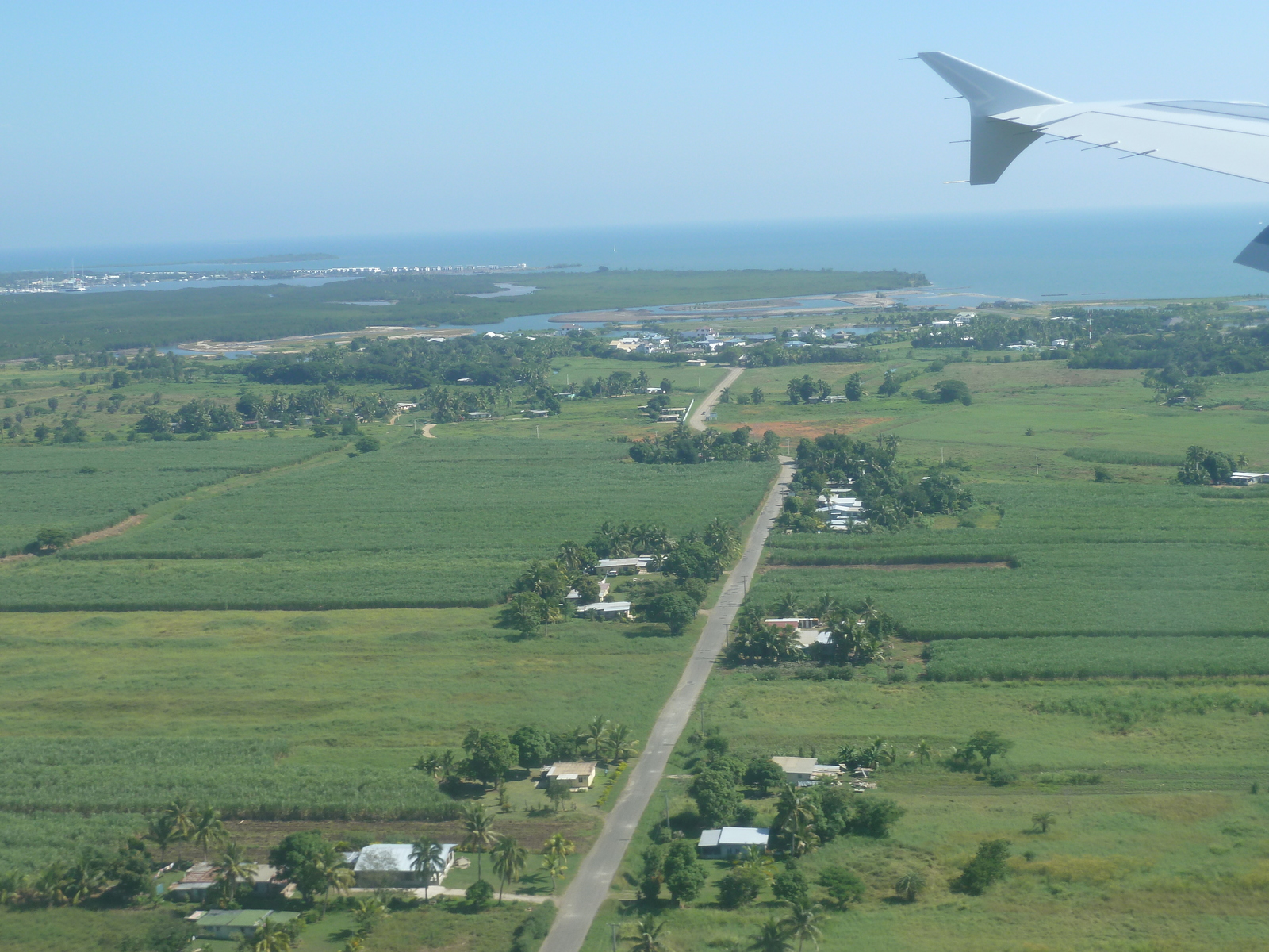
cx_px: 634
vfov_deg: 26.6
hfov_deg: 34.9
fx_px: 2016
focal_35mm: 55
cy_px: 476
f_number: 3.9
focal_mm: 9.1
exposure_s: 1/400
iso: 80
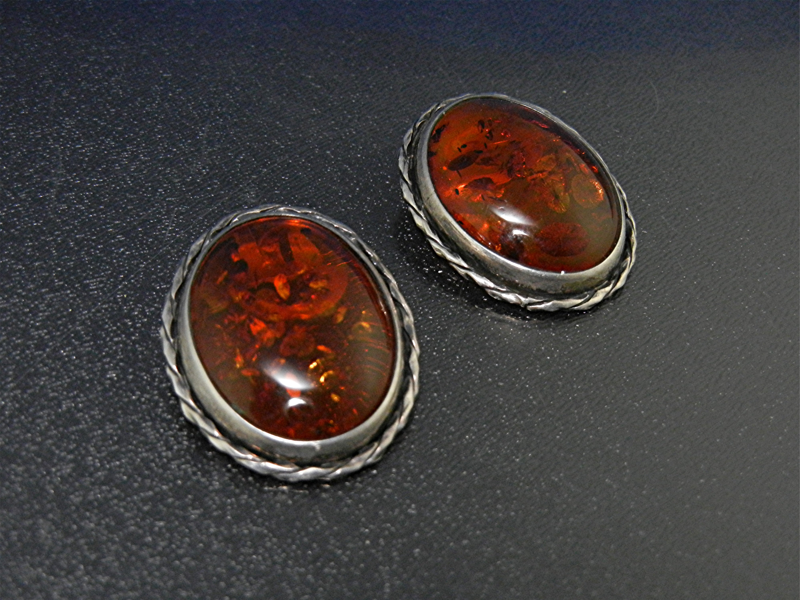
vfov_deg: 28.0
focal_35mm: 52
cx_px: 400
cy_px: 300
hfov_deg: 36.8
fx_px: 1202
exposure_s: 1/30
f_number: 7.8
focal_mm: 9.3
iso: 800
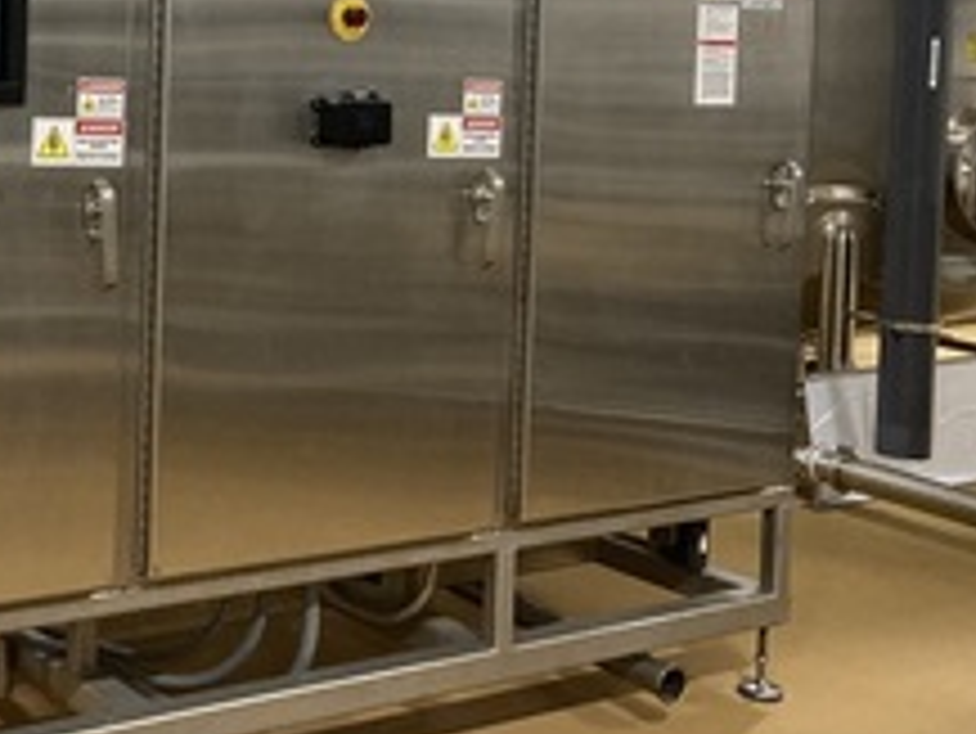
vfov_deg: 23.2
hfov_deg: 29.7
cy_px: 99
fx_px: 1749
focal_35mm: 62
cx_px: 76
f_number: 1.8
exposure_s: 1/60
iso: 160
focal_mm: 3.99
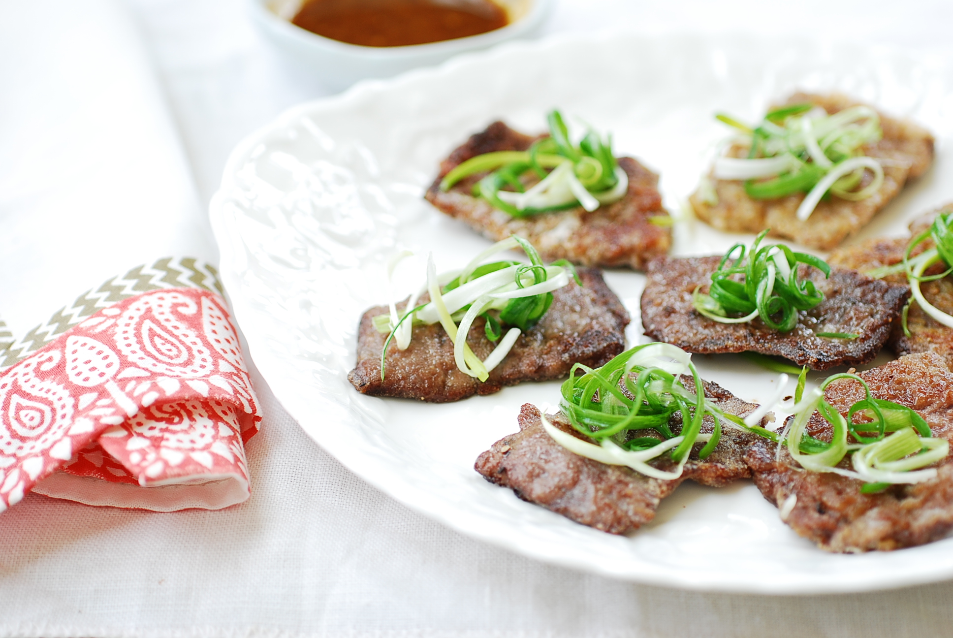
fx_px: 1988
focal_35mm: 75
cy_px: 319
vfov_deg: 18.2
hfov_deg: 27.0
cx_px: 476
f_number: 3.5
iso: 100
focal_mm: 50
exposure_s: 1/30
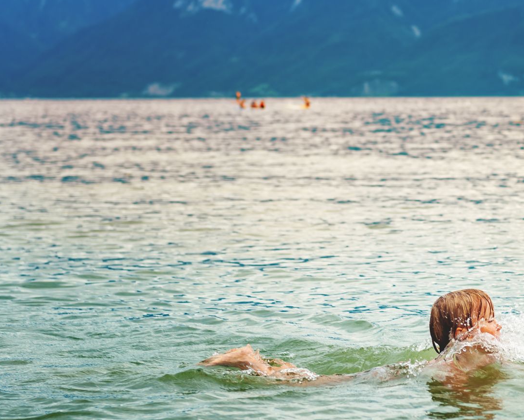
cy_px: 211
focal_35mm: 104
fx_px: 1613
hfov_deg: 18.2
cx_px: 444
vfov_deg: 14.8
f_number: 3.5
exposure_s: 1/500
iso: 100
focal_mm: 60
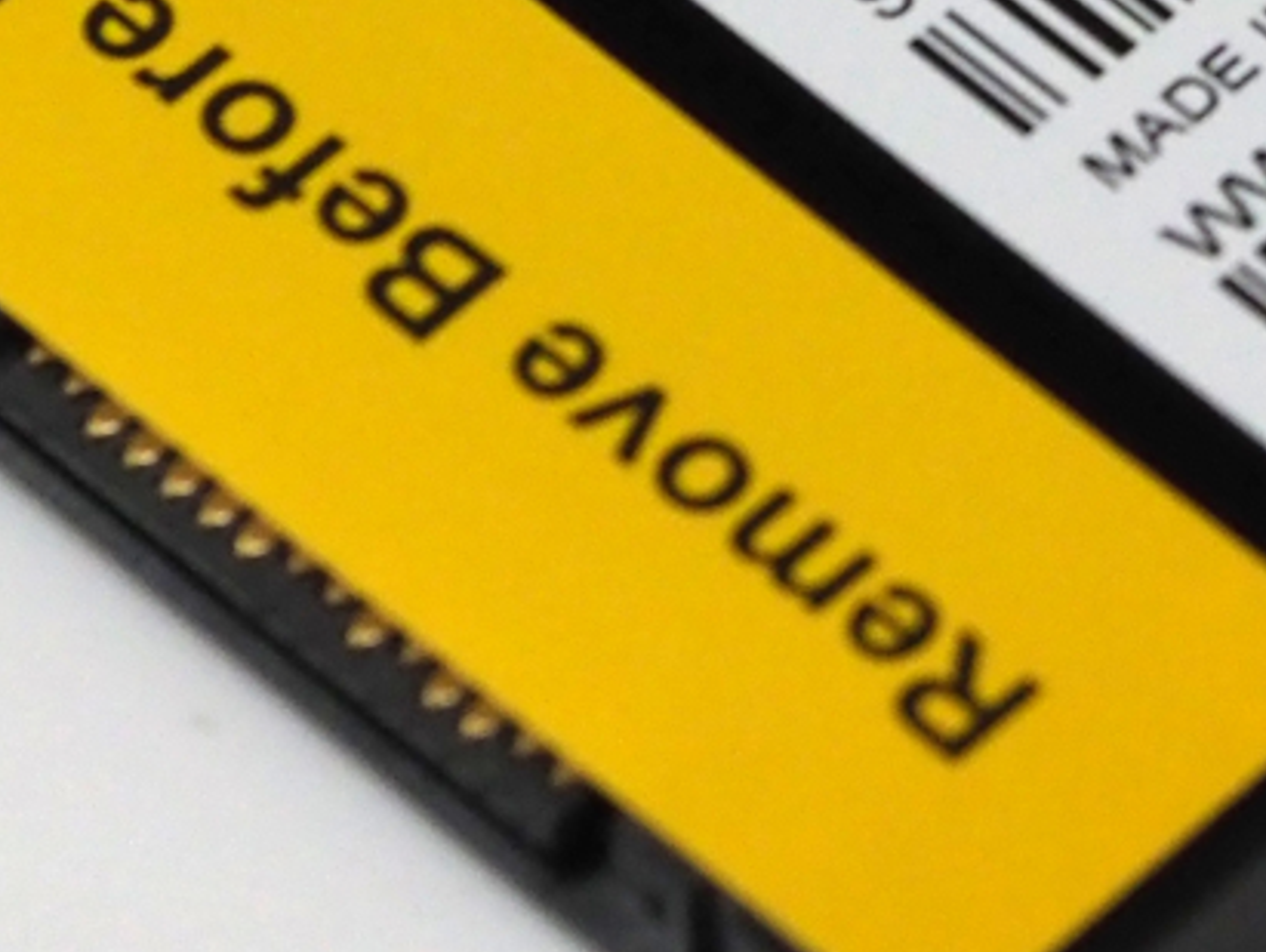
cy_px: -687
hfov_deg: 3.5
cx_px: 1343
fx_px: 20499
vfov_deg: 2.7
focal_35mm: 560
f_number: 4.5
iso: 1250
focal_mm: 60
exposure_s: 1/125
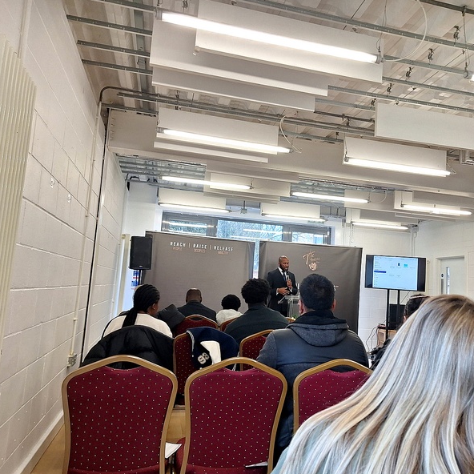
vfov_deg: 57.3
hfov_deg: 57.0
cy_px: 231
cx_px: 277
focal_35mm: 28
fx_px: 434
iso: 50
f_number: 1.8
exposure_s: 1/100
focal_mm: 5.54
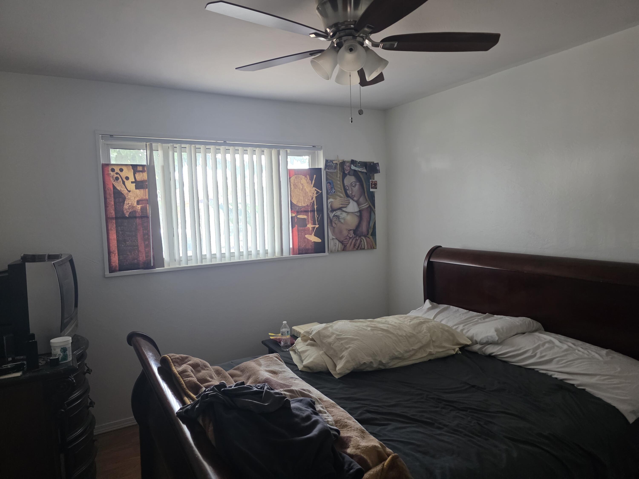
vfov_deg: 58.9
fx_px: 425
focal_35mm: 23
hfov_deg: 73.9
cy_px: 240
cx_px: 320
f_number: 1.7
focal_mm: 6.3
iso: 640
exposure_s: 1/120
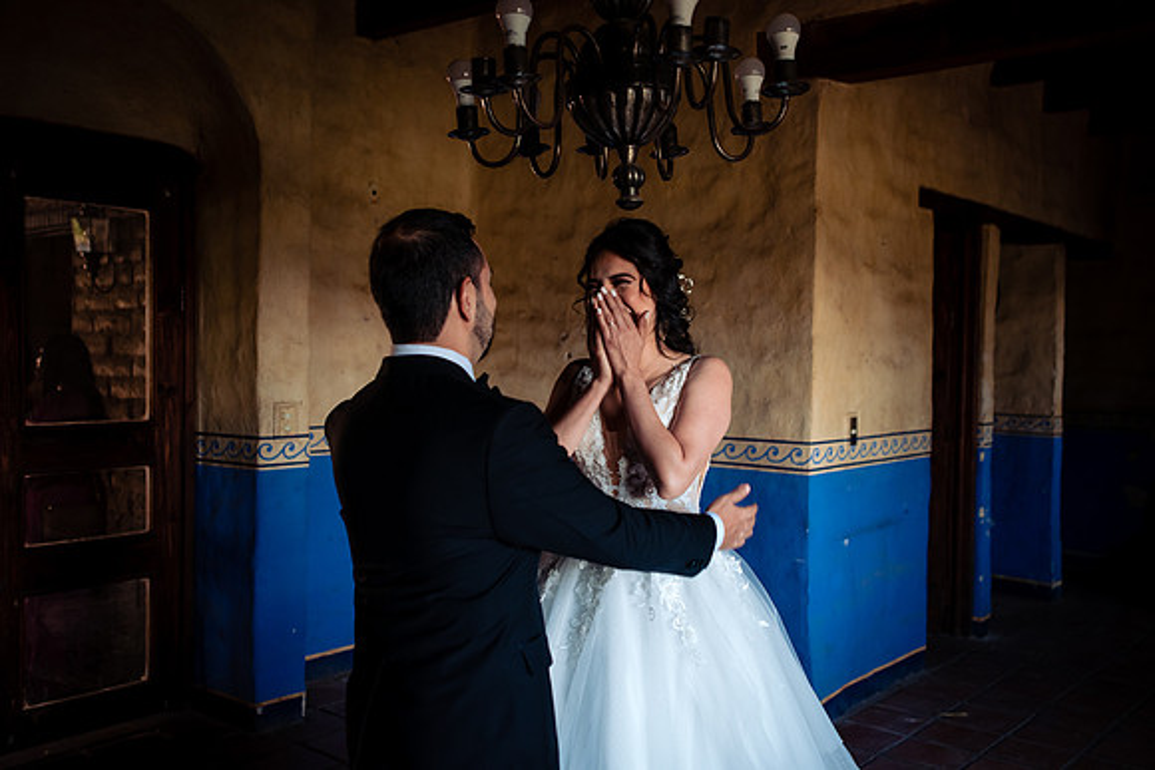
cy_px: 385
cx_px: 578
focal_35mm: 35
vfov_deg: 37.9
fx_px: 1123
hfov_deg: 54.4
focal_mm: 35
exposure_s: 1/200
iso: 800
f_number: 2.8
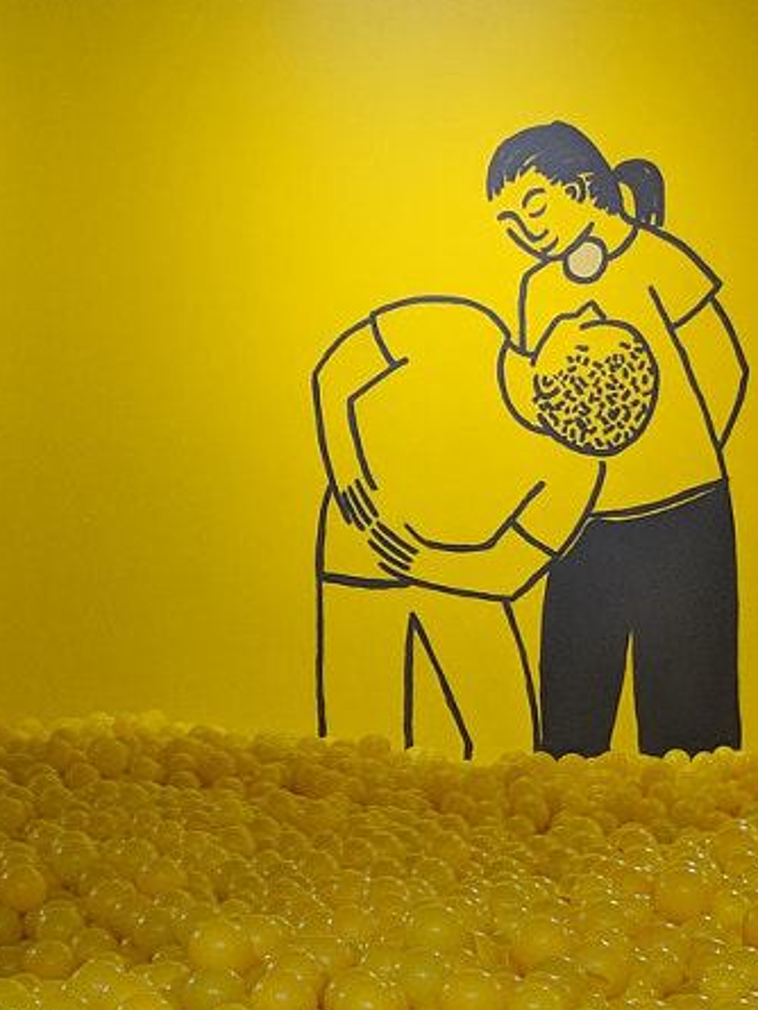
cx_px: 497
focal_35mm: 97
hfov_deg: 15.2
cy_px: 1037
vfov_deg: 19.6
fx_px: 2831
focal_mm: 4.44
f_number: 1.8
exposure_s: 1/120
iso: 91
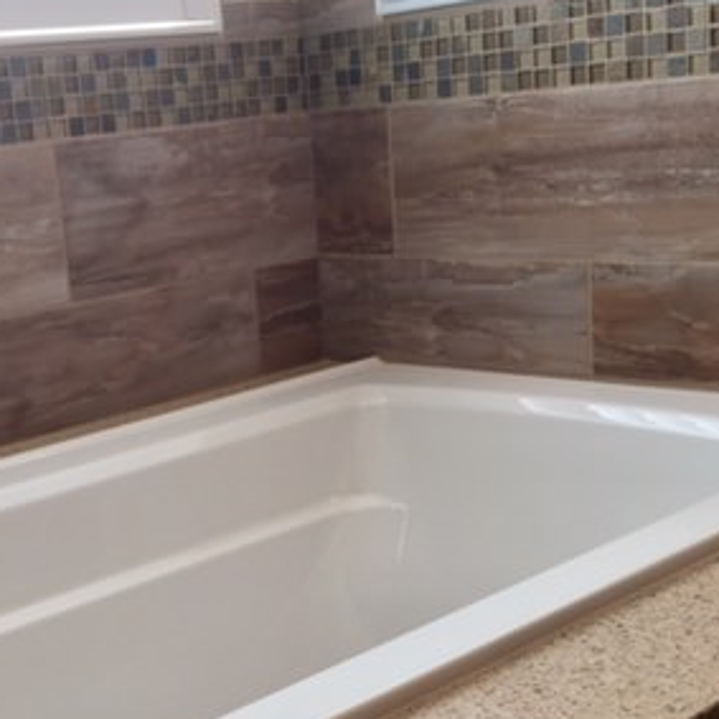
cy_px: 503
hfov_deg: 29.1
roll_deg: +5.0
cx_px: 188
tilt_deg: -16.5
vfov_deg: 29.3
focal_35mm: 58
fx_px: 1363
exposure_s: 1/60
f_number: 2.2
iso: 32
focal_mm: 4.15
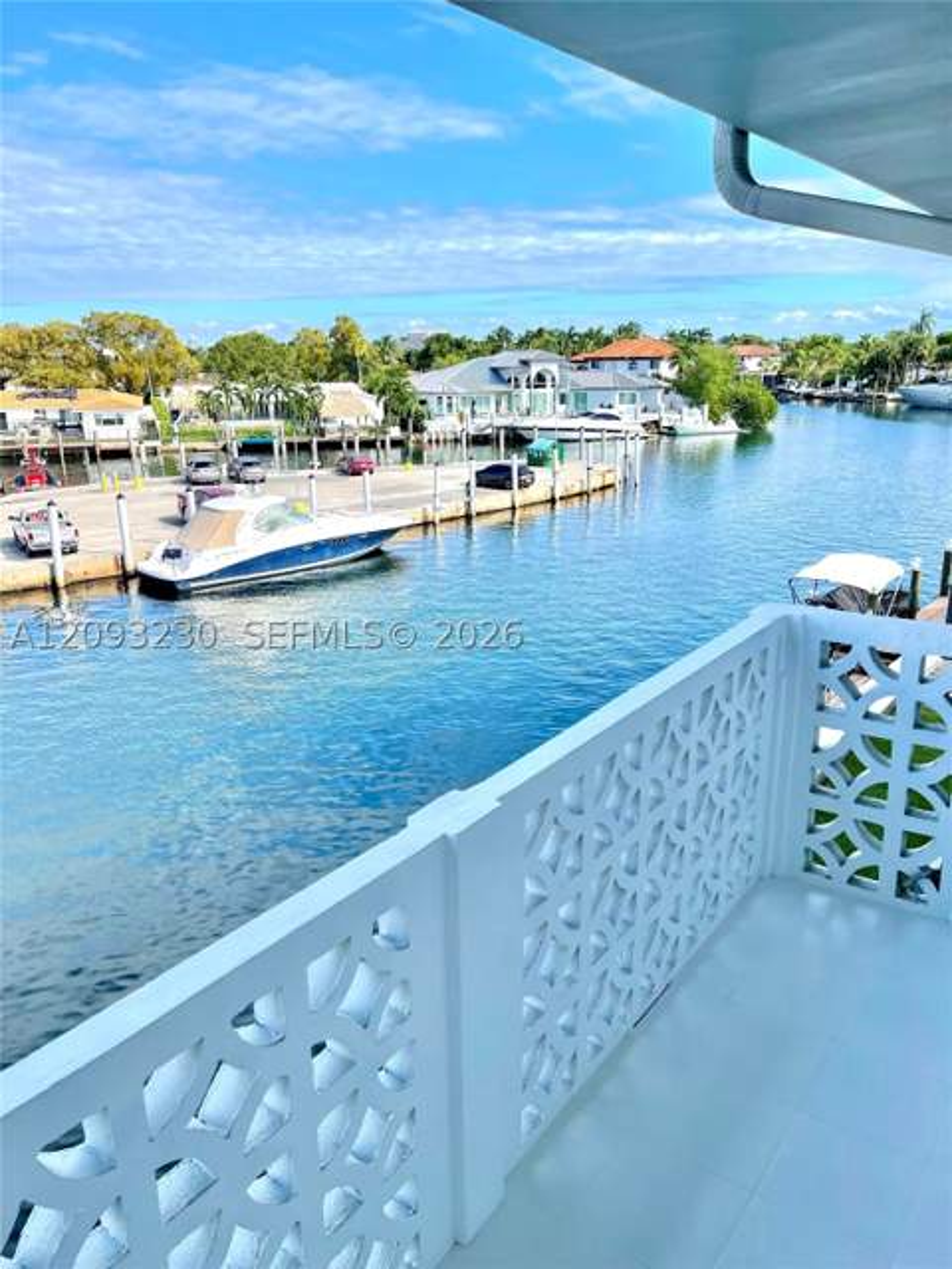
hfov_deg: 54.9
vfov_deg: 69.4
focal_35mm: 25
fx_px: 917
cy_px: 634
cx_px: 476
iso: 32
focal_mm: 5.1
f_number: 1.6
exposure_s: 1/2488
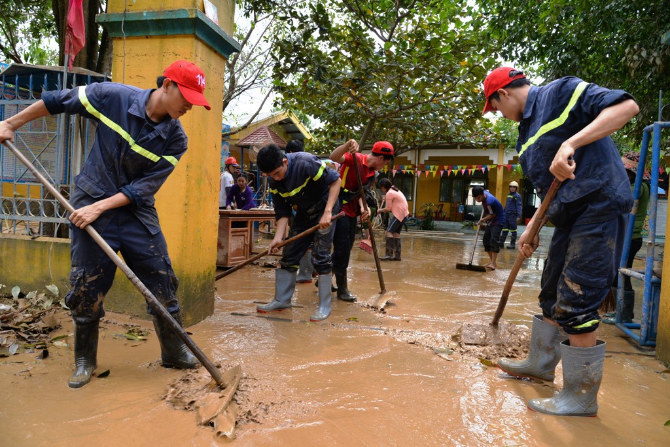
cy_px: 224
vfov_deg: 53.1
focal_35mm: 24
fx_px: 447
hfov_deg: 73.7
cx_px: 335
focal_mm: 24
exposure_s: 1/200
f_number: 7.1
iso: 200
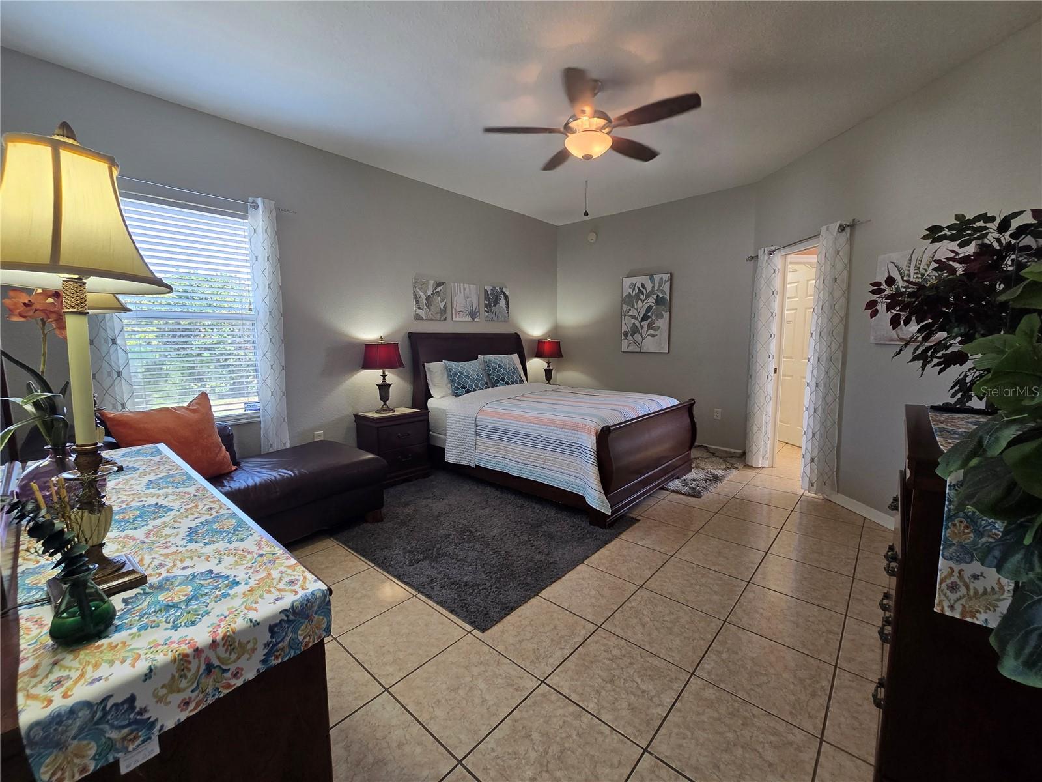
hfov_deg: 106.2
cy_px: 391
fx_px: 391
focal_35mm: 13
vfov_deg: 89.9
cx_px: 521
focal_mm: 2.2
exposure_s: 1/60
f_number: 2.2
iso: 125
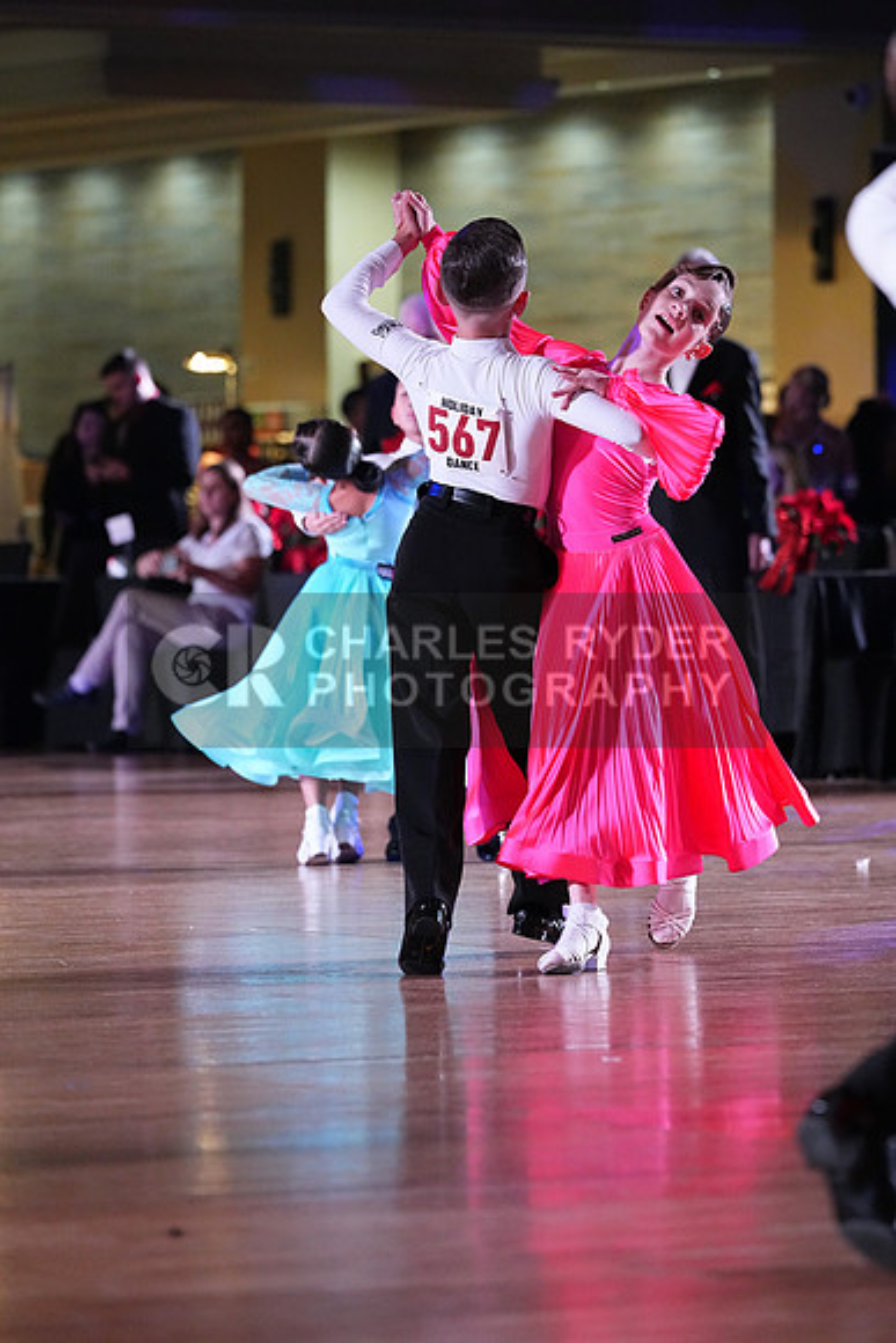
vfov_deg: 10.3
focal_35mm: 200
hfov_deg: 6.9
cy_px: 672
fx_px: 7462
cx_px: 448
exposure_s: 1/400
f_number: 5
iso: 8000
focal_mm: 200
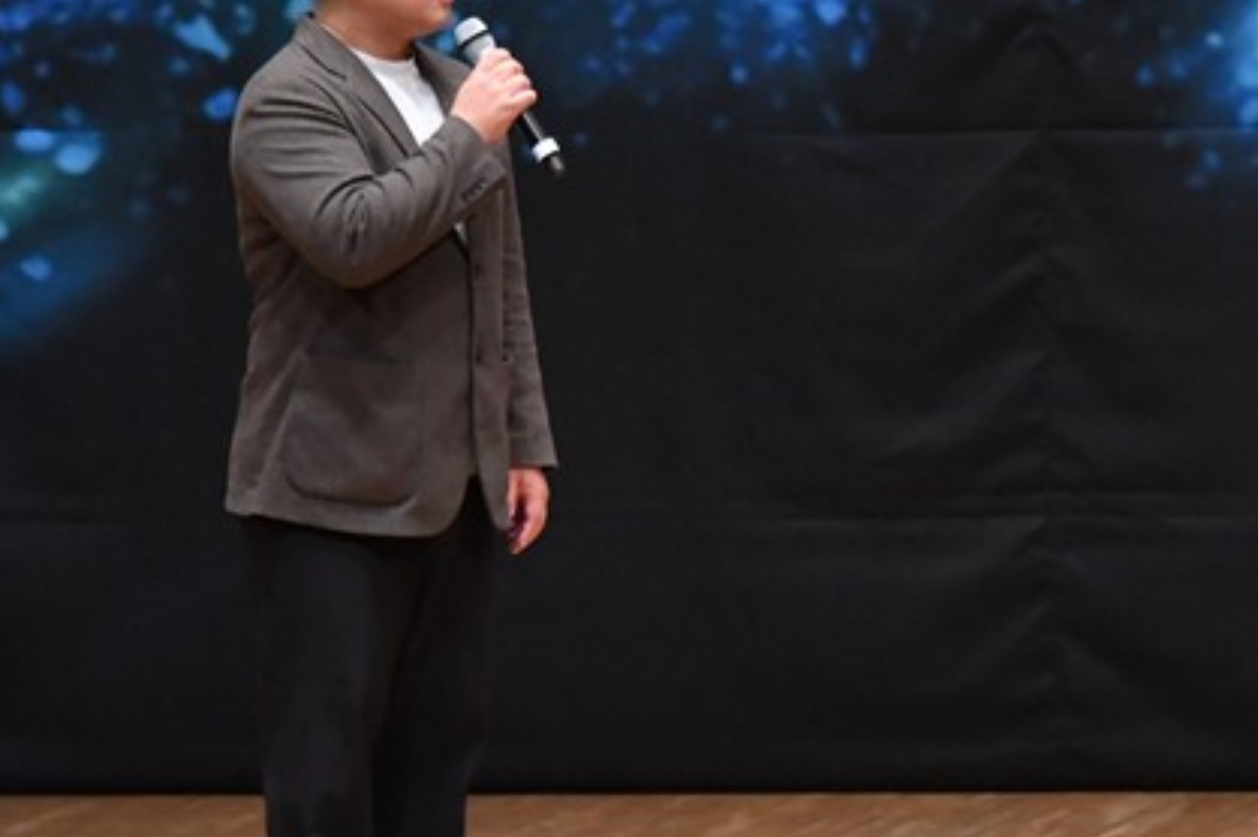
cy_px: 488
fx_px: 16515
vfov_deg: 2.9
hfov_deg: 4.4
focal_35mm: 473
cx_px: 1091
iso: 6400
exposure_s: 1/400
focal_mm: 170
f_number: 5.6
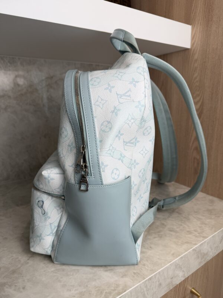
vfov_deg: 71.6
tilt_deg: -13.1
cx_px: 112
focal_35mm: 24
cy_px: 149
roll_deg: +0.5
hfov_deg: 56.8
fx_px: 206
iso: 64
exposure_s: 1/286
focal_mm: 6.76
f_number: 1.78
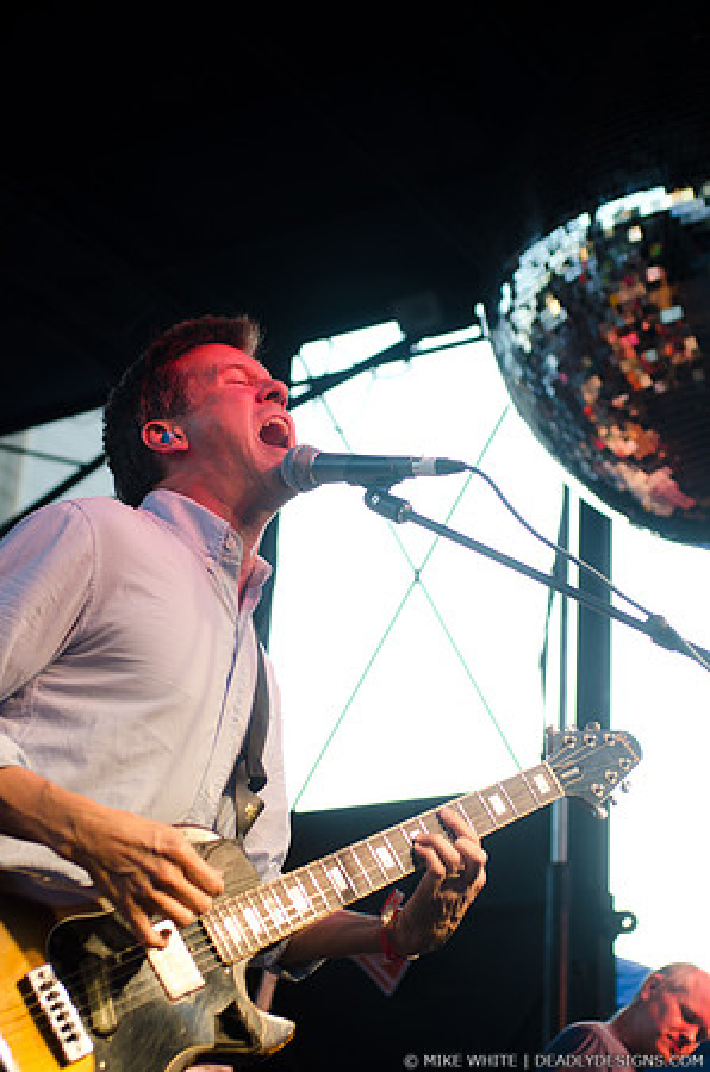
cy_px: 536
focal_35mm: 66
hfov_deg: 20.5
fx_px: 1961
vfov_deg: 30.6
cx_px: 355
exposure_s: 1/400
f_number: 3.5
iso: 400
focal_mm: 44
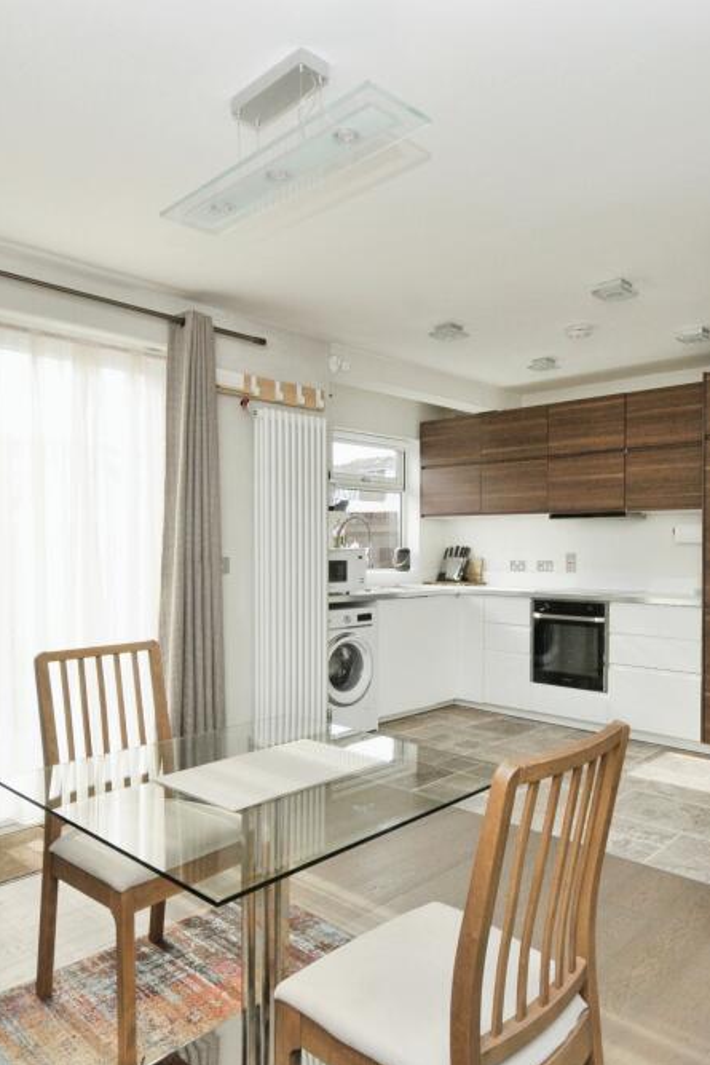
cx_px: 402
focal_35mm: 23
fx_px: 680
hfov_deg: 55.0
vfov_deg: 76.1
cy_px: 541
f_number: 8
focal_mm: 10
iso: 500
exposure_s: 1/250
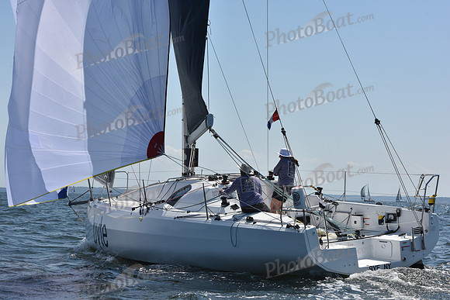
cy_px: 150
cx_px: 225
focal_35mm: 82
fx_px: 1025
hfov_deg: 24.8
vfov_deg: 16.7
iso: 320
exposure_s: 1/1250
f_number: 10
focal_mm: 82
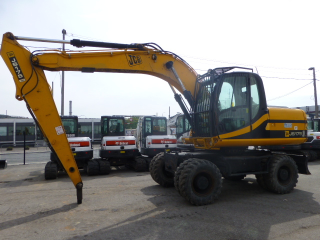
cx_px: 160
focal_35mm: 24
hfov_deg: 71.6
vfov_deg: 56.8
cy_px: 120
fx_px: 222
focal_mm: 4.3
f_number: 4
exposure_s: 1/800
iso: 100
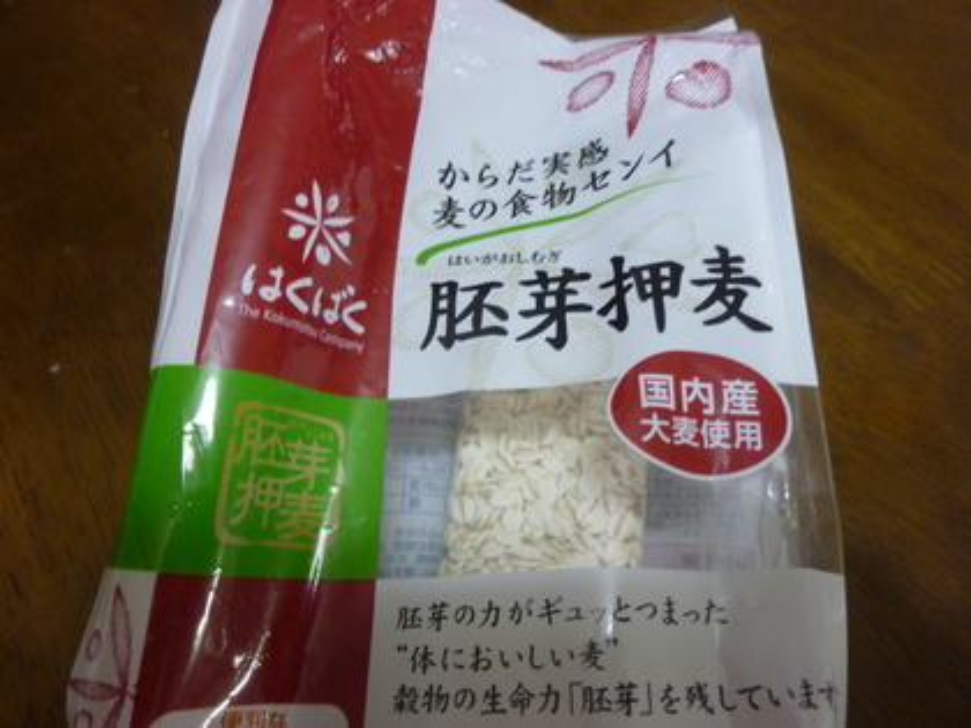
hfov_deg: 69.4
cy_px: 364
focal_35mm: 25
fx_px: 701
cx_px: 486
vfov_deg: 54.9
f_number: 3.3
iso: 400
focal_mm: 4.5
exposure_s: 1/13
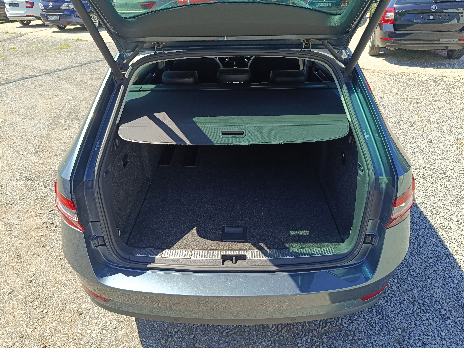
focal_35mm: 24
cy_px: 174
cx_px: 232
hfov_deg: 71.6
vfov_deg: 56.8
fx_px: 322
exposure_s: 1/357
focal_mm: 5.59
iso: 53
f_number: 1.88
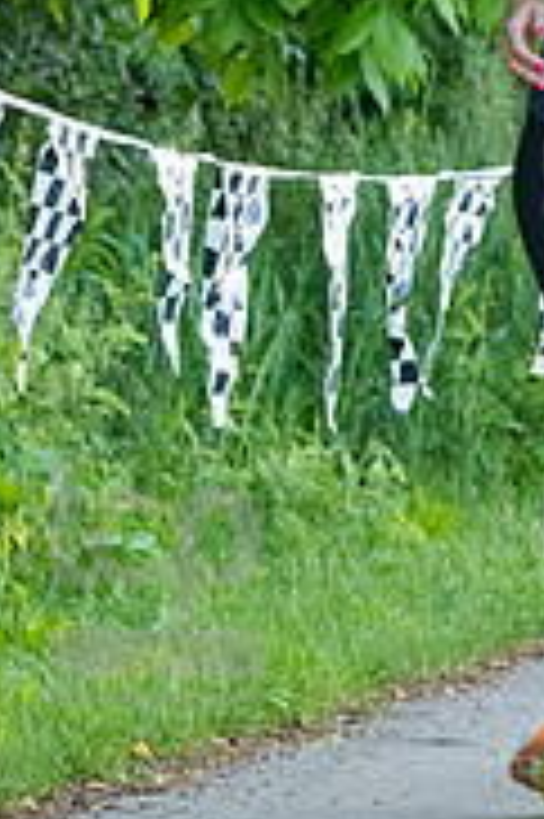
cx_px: 650
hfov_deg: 2.8
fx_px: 10923
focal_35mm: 481
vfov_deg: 4.3
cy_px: 94
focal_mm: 130
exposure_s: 1/1600
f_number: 5.6
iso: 4000
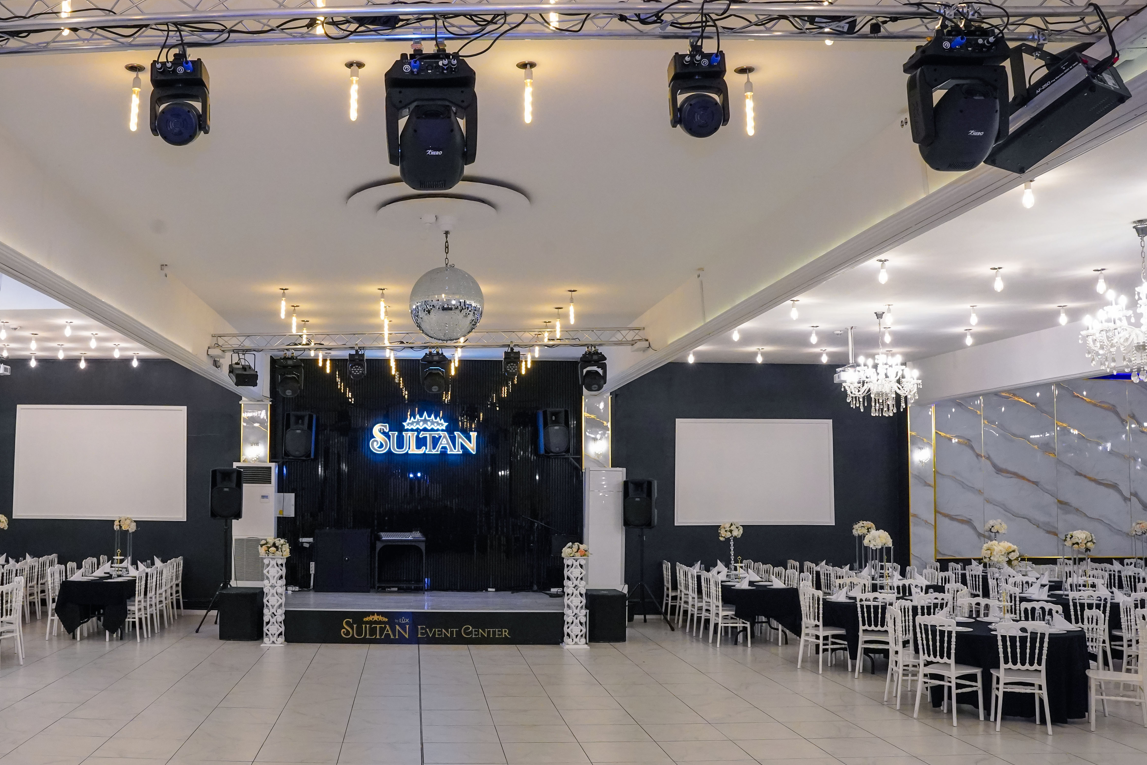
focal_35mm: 32
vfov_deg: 41.1
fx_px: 1019
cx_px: 418
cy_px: 420
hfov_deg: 57.9
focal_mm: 24
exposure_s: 1/125
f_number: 9
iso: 4000
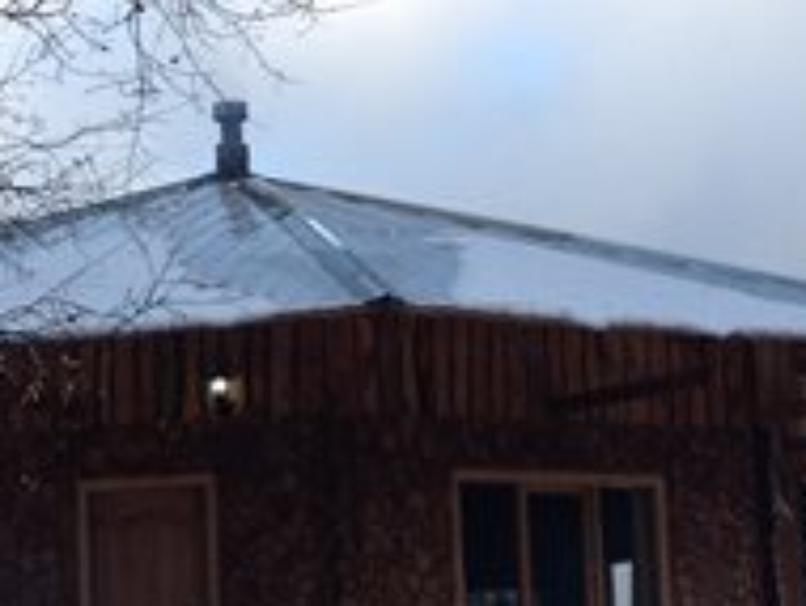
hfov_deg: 13.4
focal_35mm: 147
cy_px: 407
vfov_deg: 10.1
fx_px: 3427
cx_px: 255
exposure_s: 1/435
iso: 50
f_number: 2.4
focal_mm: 4.28
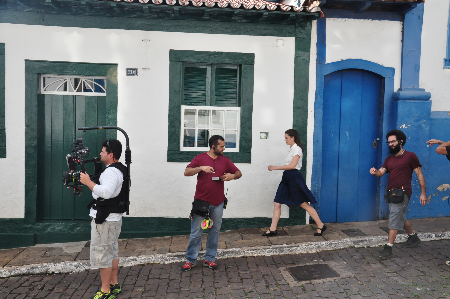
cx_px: 225
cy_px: 150
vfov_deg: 35.4
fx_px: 468
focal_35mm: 38
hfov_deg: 51.3
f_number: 11
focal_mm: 25
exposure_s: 1/640
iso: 1250
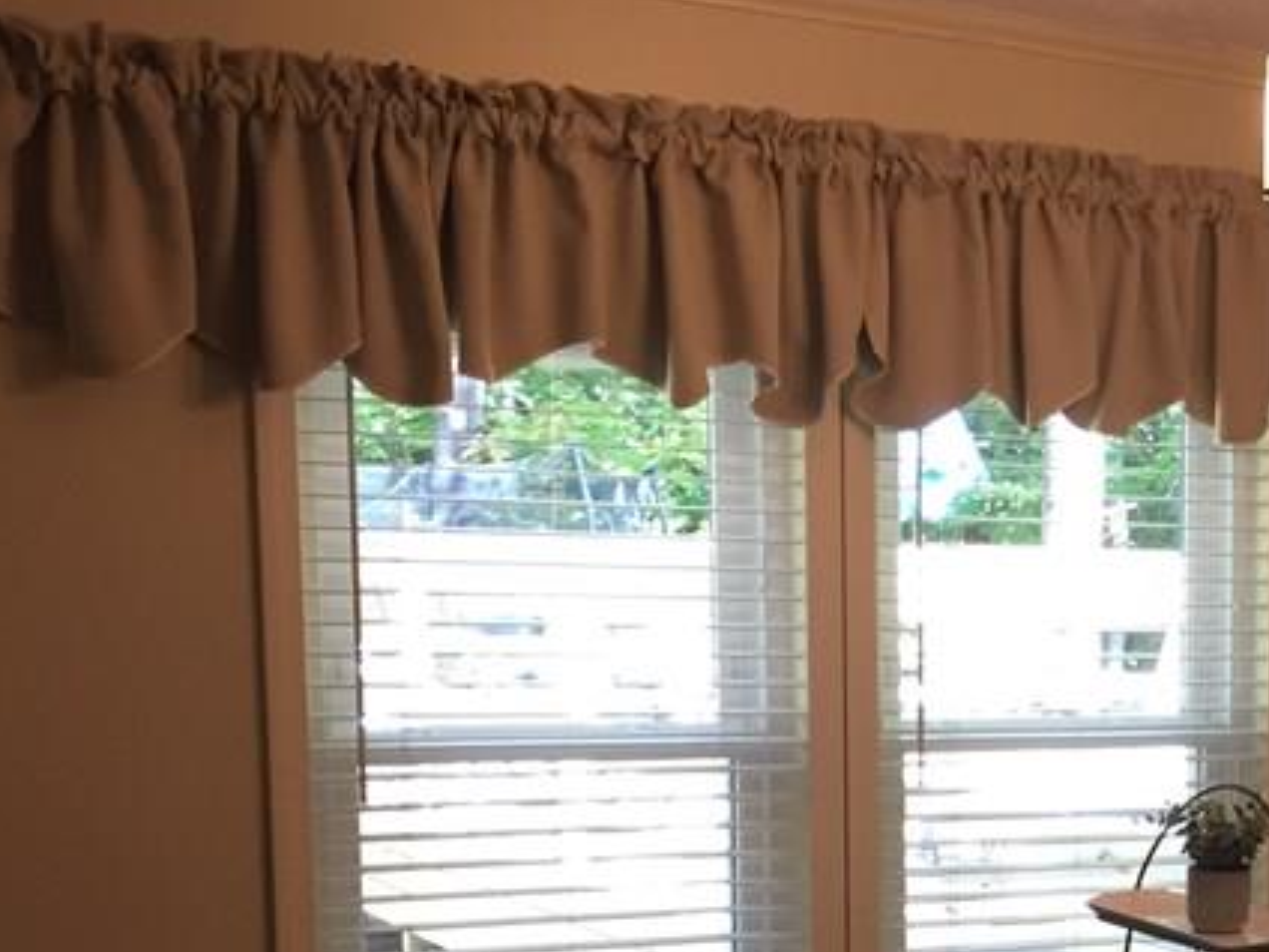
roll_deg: -2.2
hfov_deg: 25.6
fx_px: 2566
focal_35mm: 70
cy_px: 904
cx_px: 1425
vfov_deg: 20.5
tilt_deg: -6.1
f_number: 2.2
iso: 64
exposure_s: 1/30
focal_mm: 4.15
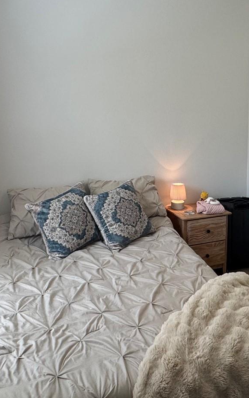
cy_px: 122
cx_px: 161
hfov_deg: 38.0
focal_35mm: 33
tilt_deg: -2.6
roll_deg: +0.0
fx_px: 358
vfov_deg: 56.5
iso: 100
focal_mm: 2.22
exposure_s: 1/120
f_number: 2.2
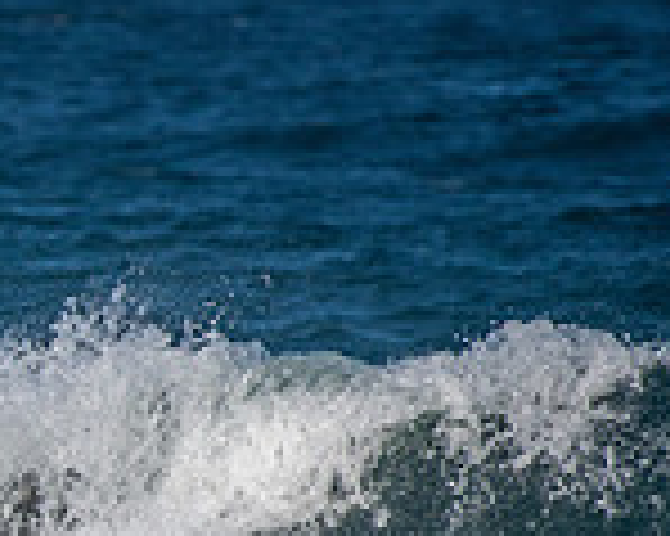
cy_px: 453
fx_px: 36224
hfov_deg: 1.1
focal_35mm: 1828
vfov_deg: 0.8
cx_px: -441
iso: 280
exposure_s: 1/4000
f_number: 5.6
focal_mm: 500
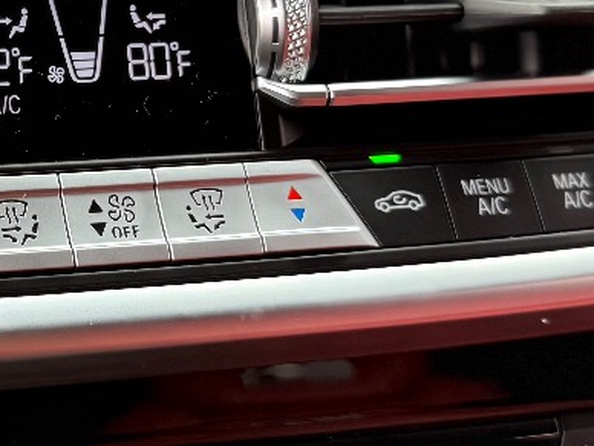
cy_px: 113
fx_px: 1527
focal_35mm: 89
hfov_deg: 21.0
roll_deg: -0.4
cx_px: -44
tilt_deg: -10.3
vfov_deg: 16.5
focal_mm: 6.76
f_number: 1.78
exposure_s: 1/50
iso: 160
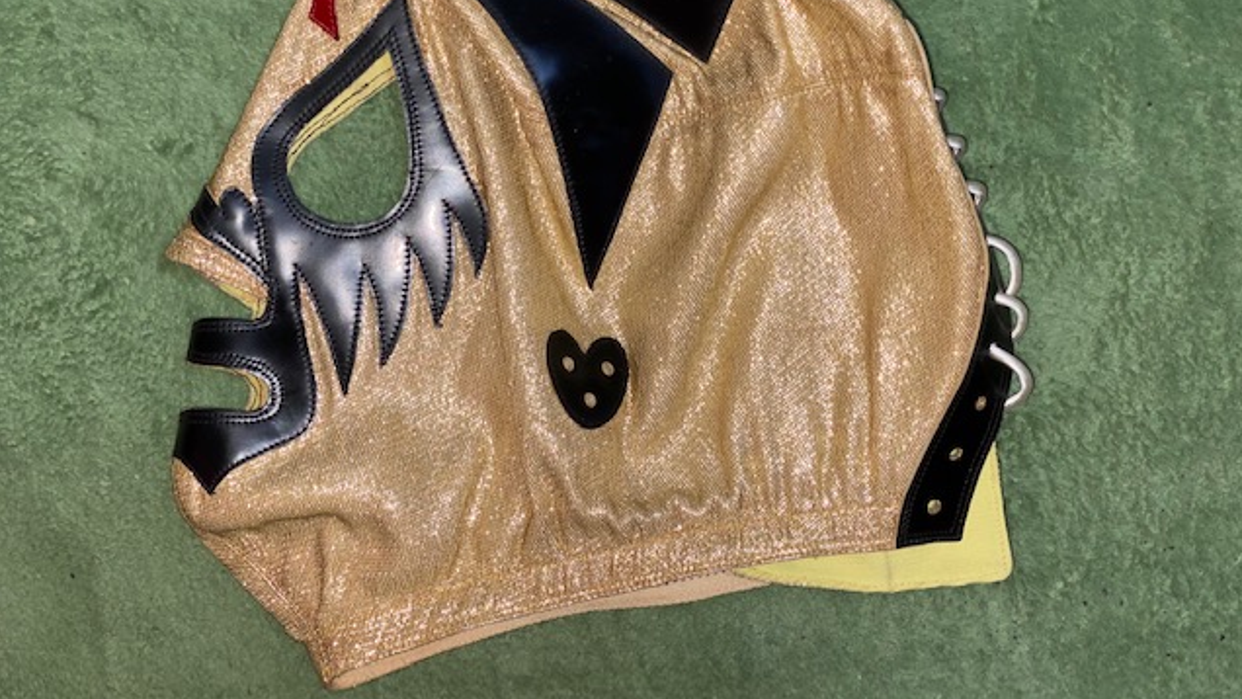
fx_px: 1877
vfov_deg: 21.1
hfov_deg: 36.6
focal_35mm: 57
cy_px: 267
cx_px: 619
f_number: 2
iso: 32
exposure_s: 1/33
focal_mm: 6
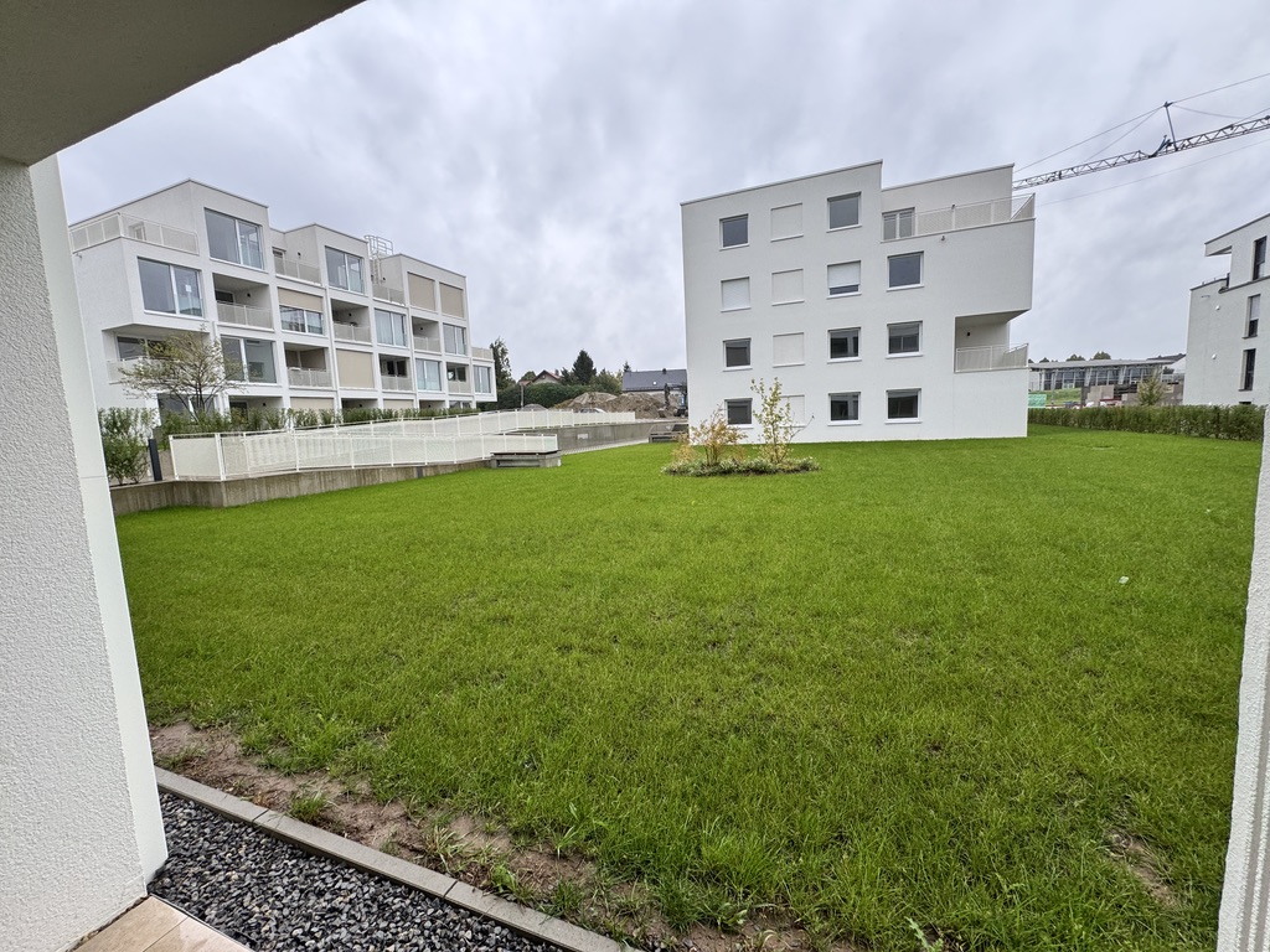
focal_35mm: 14
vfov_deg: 85.7
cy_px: 476
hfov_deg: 102.1
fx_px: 514
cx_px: 635
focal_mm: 2.22
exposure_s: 1/102
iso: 40
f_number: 2.2
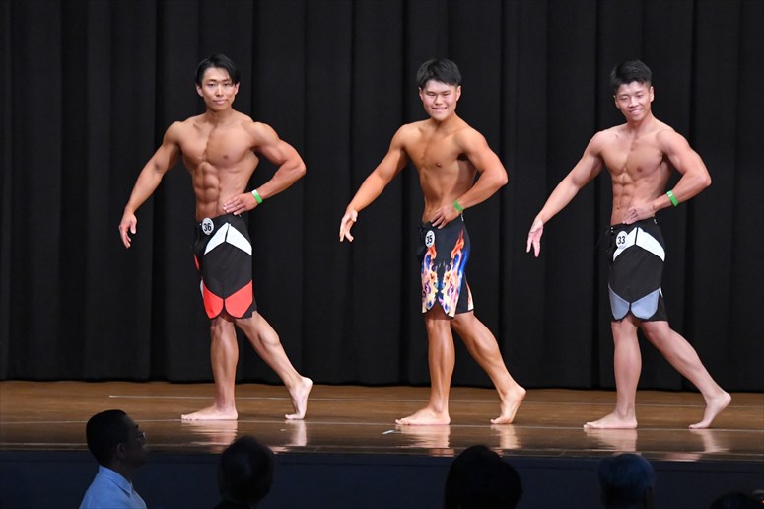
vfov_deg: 6.8
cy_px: 254
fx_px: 4285
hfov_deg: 10.2
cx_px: 382
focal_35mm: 202
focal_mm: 135
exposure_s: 1/400
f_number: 5.6
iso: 8000
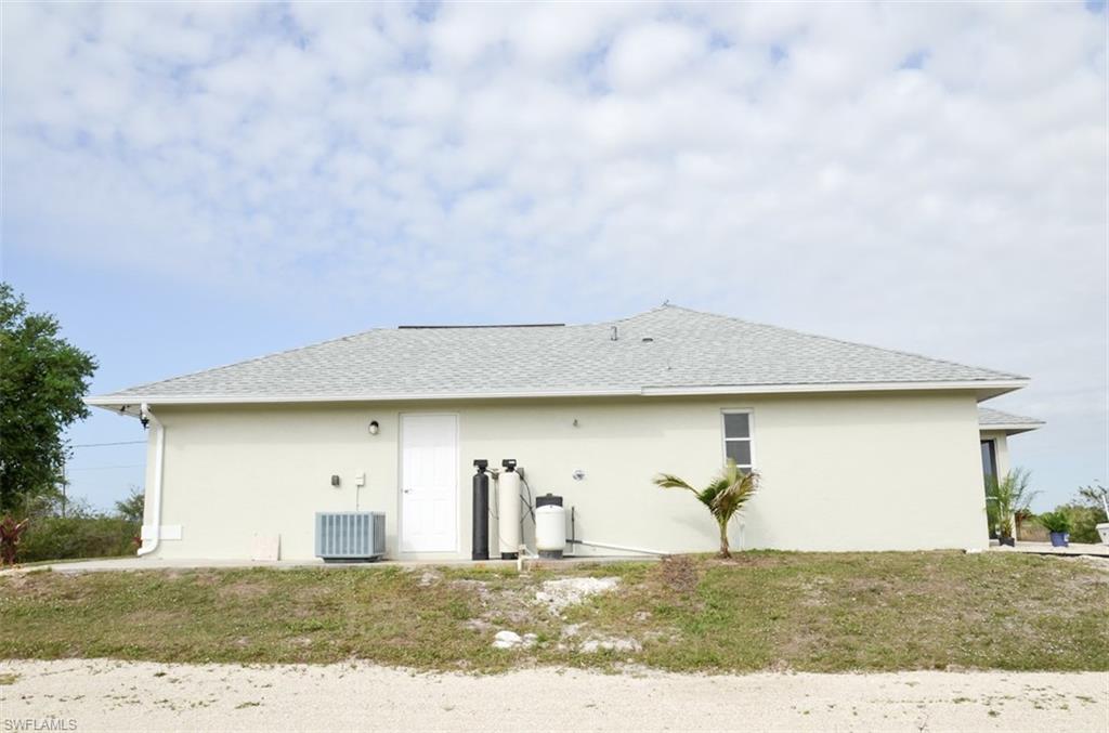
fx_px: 968
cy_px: 366
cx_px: 554
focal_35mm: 32
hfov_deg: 59.6
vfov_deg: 41.5
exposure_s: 1/200
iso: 100
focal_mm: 21
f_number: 14
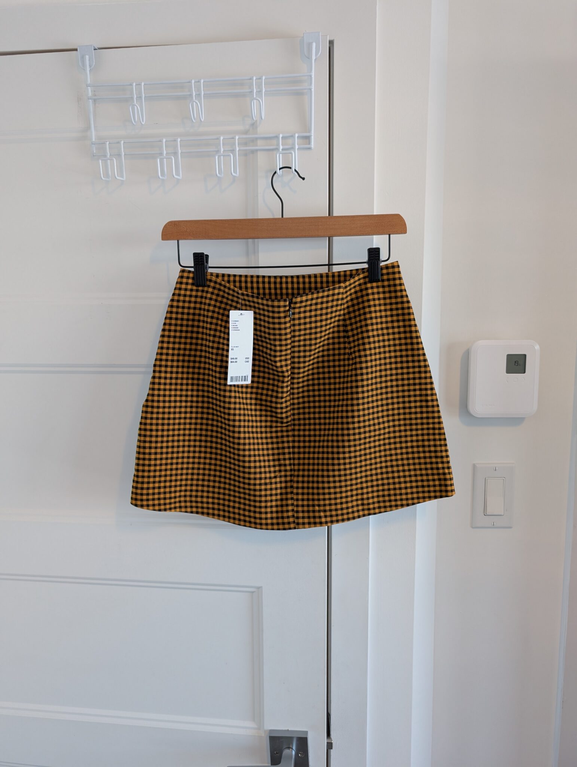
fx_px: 532
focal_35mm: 24
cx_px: 288
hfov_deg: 56.9
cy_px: 384
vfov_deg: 71.5
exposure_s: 1/120
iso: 146
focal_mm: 6.9
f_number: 1.68
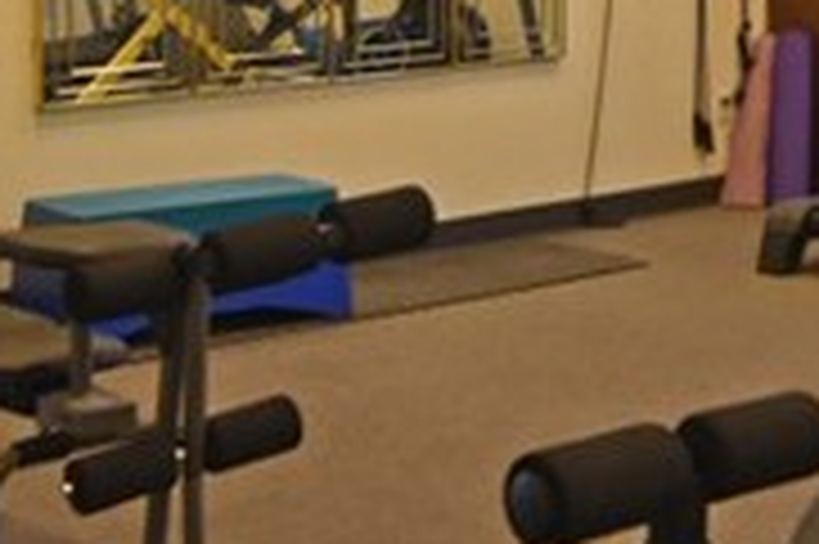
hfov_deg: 21.2
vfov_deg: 14.4
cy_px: -52
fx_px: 2110
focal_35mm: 93
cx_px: 837
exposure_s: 1/200
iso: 800
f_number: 4
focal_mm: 11
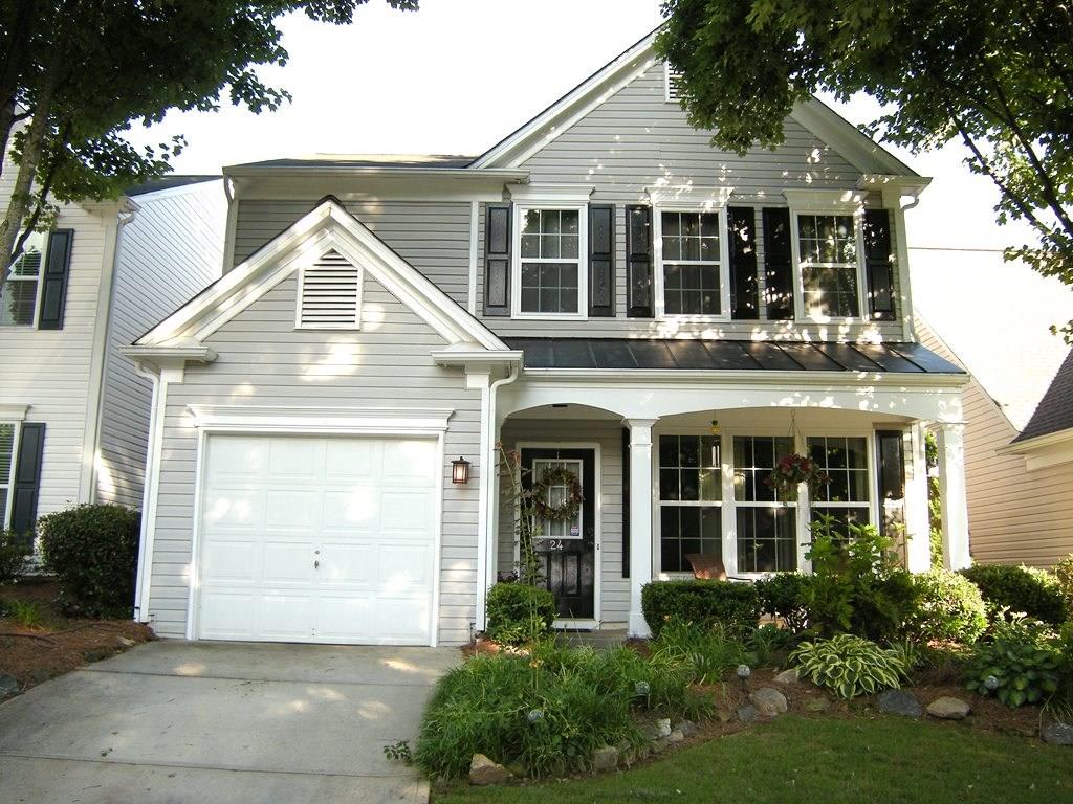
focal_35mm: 31
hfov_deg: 58.4
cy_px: 402
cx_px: 536
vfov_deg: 45.4
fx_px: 961
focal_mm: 5.3
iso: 91
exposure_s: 1/210
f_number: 2.9
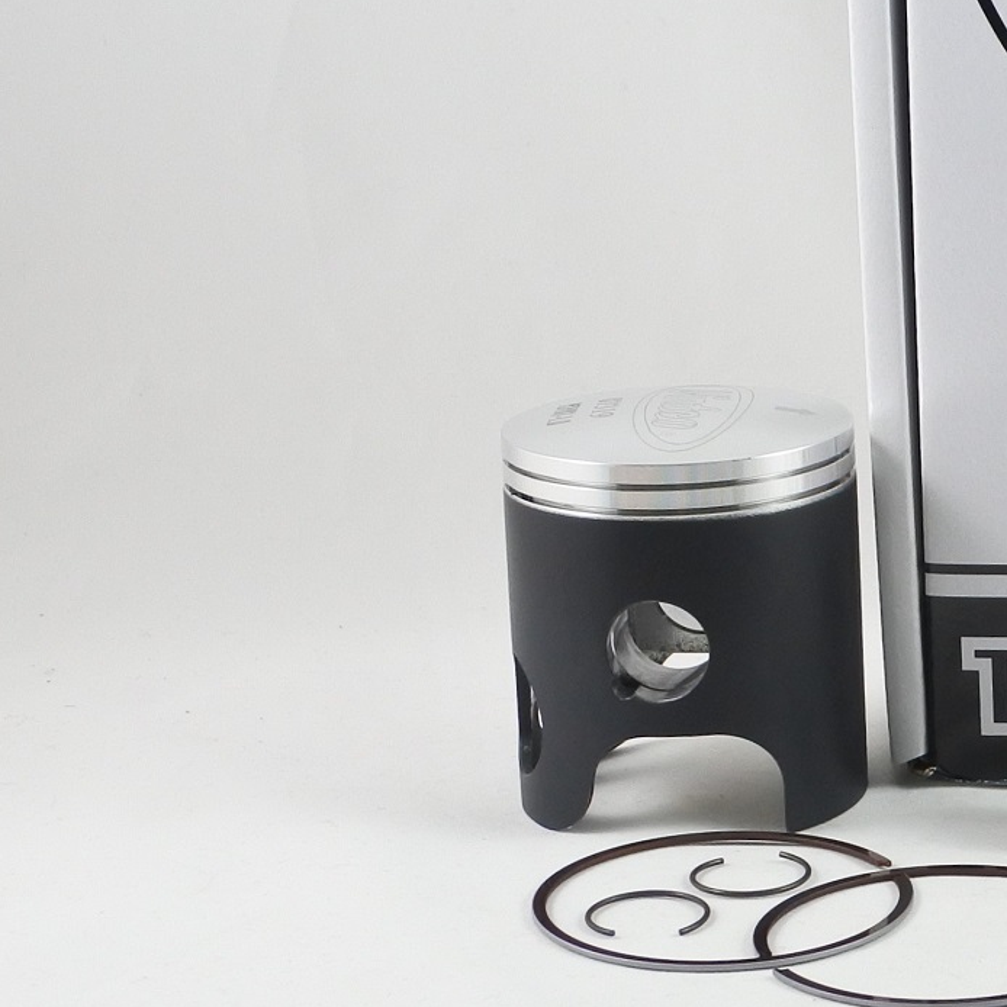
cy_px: 492
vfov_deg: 26.9
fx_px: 2106
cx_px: 1273
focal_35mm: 64
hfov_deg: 24.0
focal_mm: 11
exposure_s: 1/125
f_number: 3.8
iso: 400
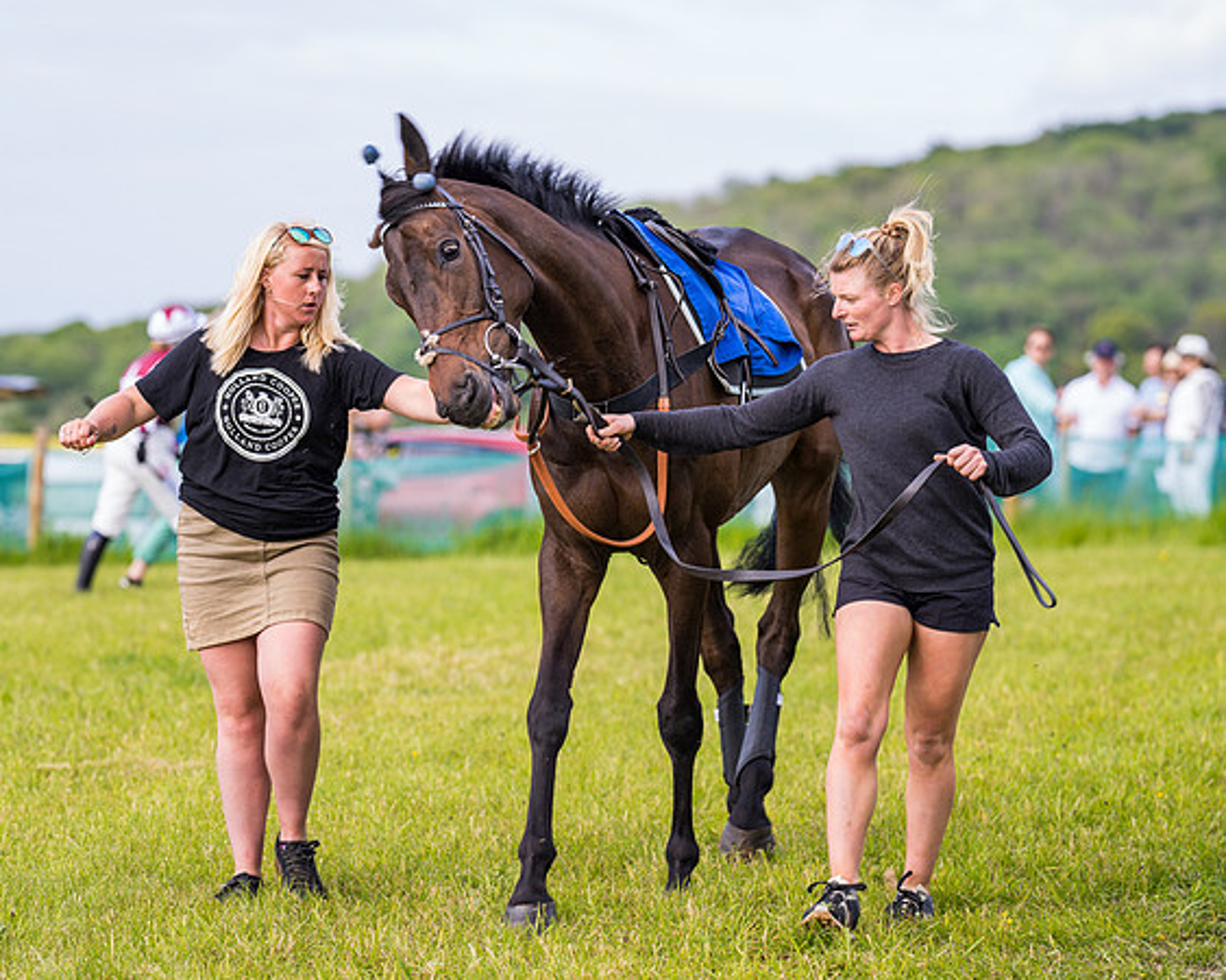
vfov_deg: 9.2
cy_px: 438
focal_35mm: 168
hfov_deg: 11.5
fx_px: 6097
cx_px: 494
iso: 50
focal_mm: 135
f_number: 3.2
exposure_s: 1/320
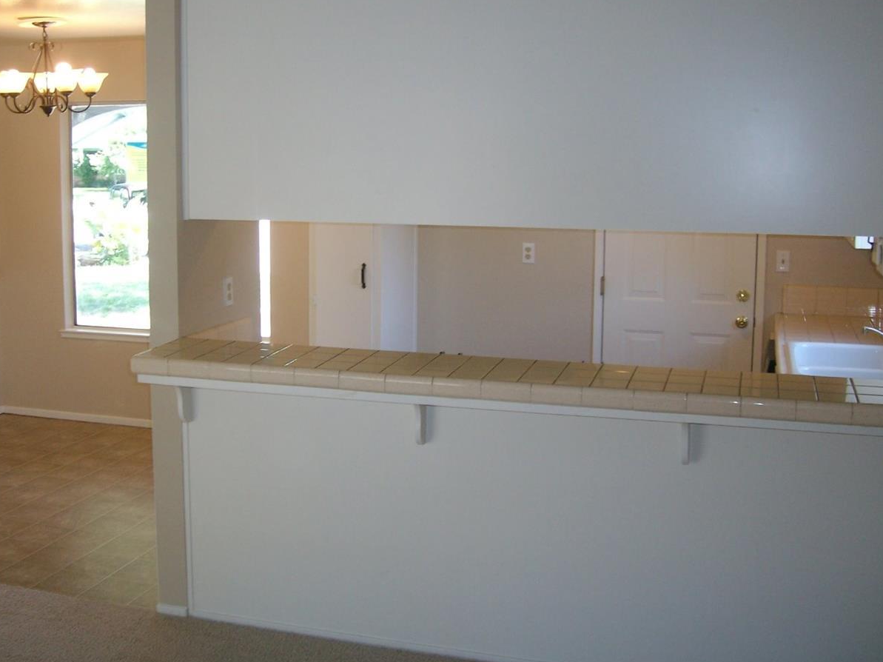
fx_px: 1122
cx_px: 379
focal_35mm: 44
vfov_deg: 32.8
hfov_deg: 42.9
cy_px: 290
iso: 80
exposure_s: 1/40
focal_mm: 5.8
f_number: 2.8
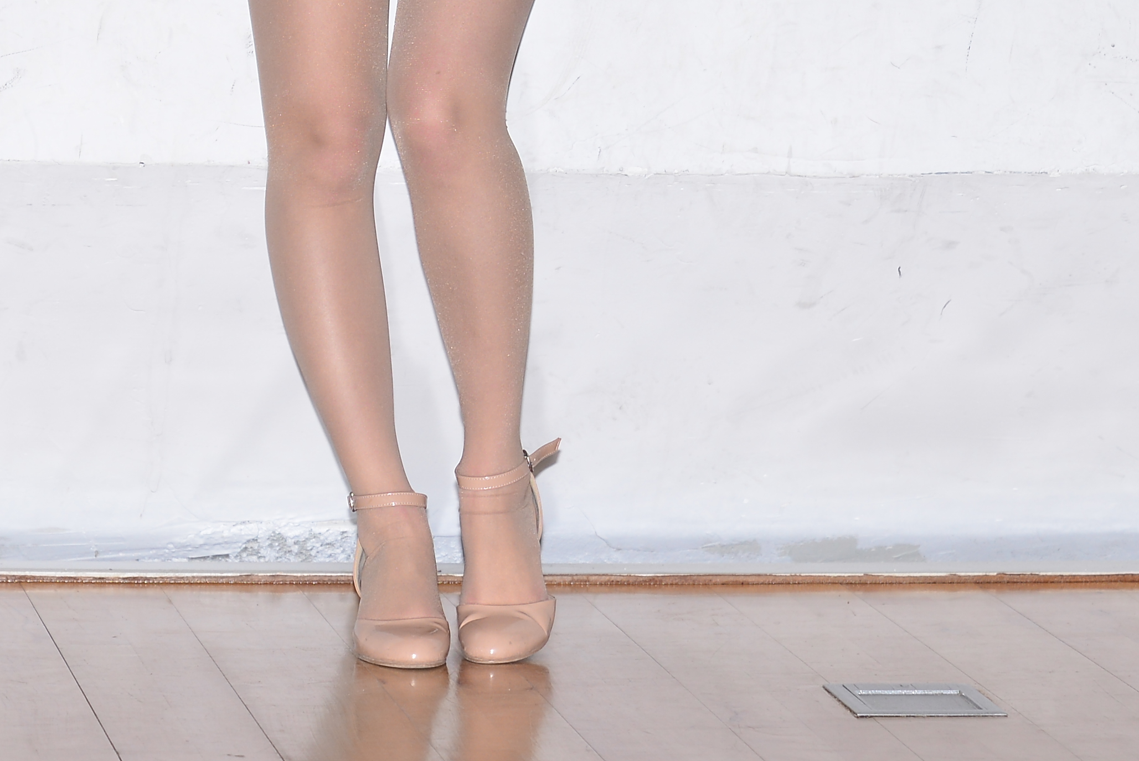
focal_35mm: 234
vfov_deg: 5.8
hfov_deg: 8.8
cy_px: -331
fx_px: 7406
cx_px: 372
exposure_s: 1/200
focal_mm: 80
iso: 320
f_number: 5
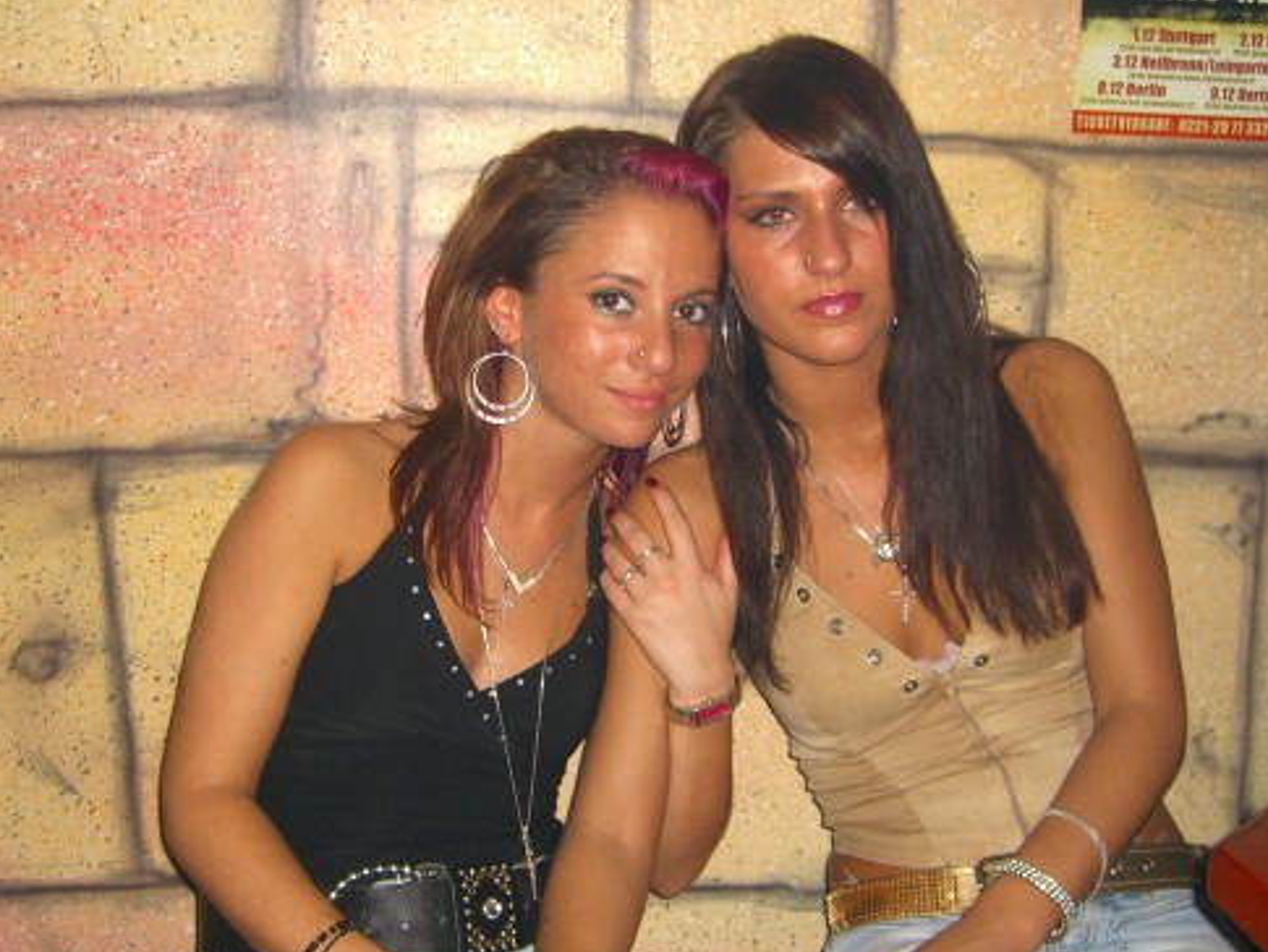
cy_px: 484
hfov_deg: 40.4
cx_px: 575
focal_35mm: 47
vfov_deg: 30.9
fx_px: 1722
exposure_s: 1/60
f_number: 2.8
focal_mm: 7.9
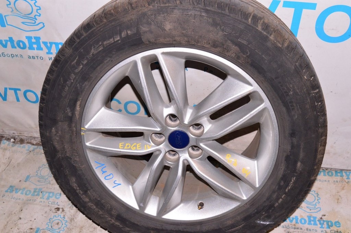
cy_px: 116
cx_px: 176
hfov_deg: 43.6
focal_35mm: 45
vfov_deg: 29.8
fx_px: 438
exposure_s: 1/200
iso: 1600
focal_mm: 30
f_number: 8
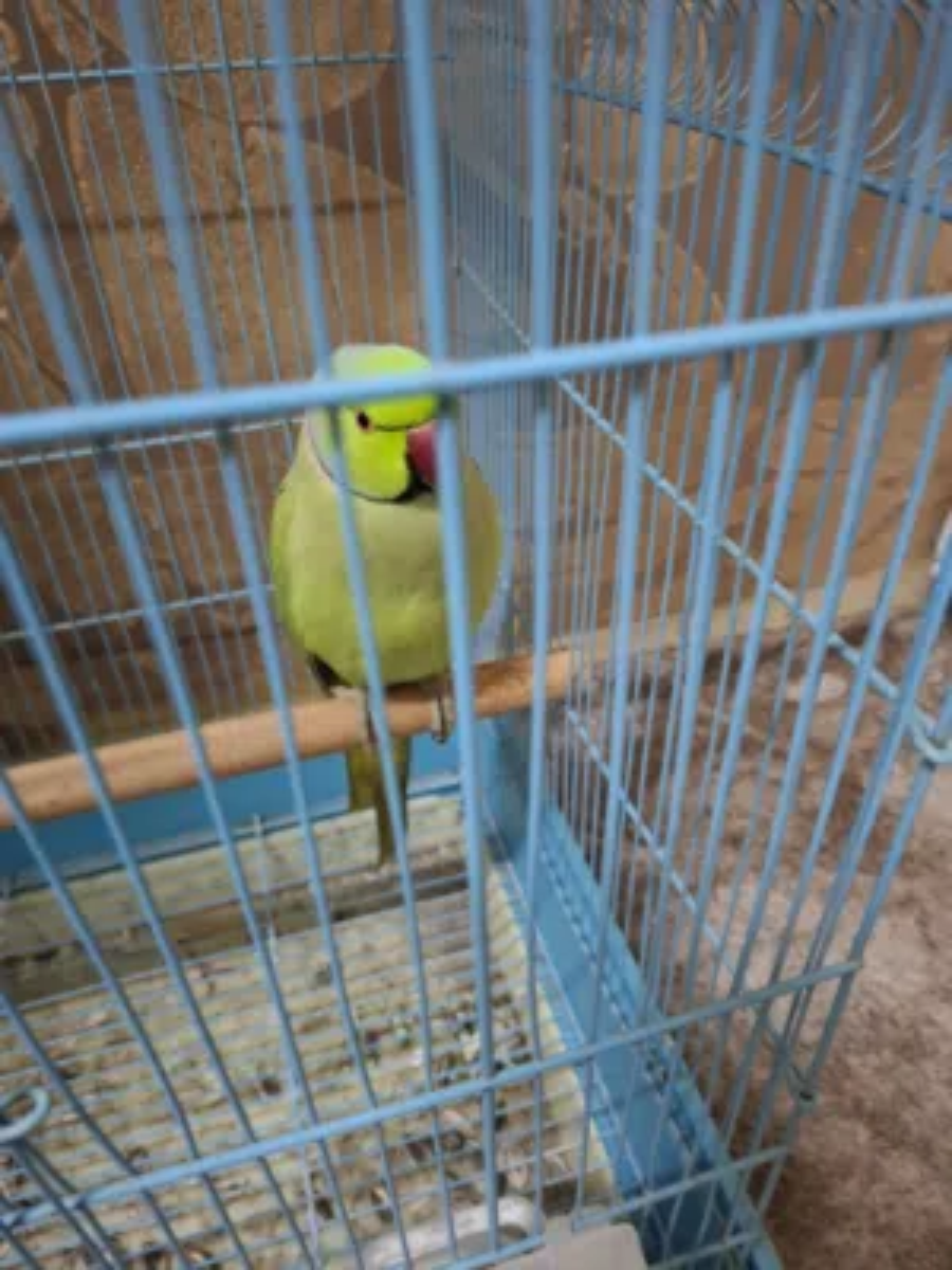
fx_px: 843
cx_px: 476
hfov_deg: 58.9
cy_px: 635
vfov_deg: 73.9
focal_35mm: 23
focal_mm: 5.54
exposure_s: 1/20
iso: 800
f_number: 1.8
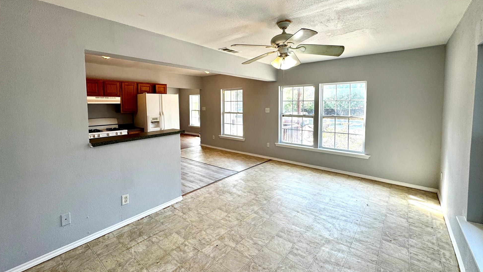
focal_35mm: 16
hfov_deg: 99.3
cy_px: 116
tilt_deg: -3.7
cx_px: 234
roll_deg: +0.1
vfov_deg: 66.7
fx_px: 205
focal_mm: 2.22
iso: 40
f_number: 2.2
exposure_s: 1/156
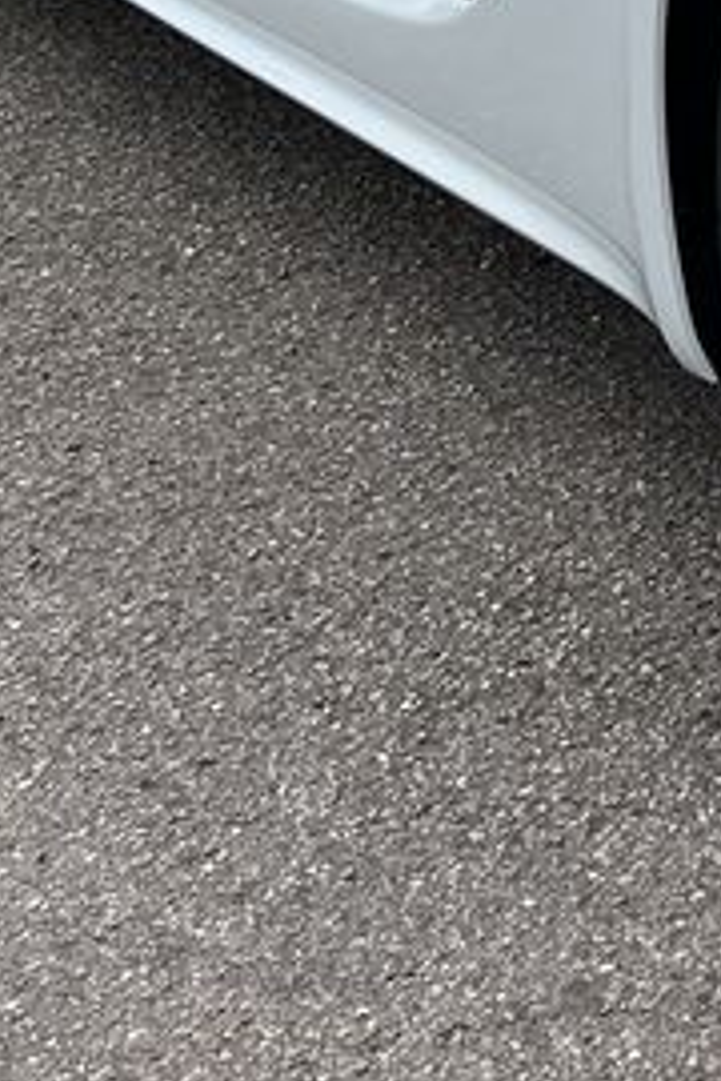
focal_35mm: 120
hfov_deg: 10.3
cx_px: 1570
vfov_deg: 16.3
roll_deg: -1.8
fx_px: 3605
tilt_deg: -16.0
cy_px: -232
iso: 50
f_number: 1.5
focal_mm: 5.7
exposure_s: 1/3165
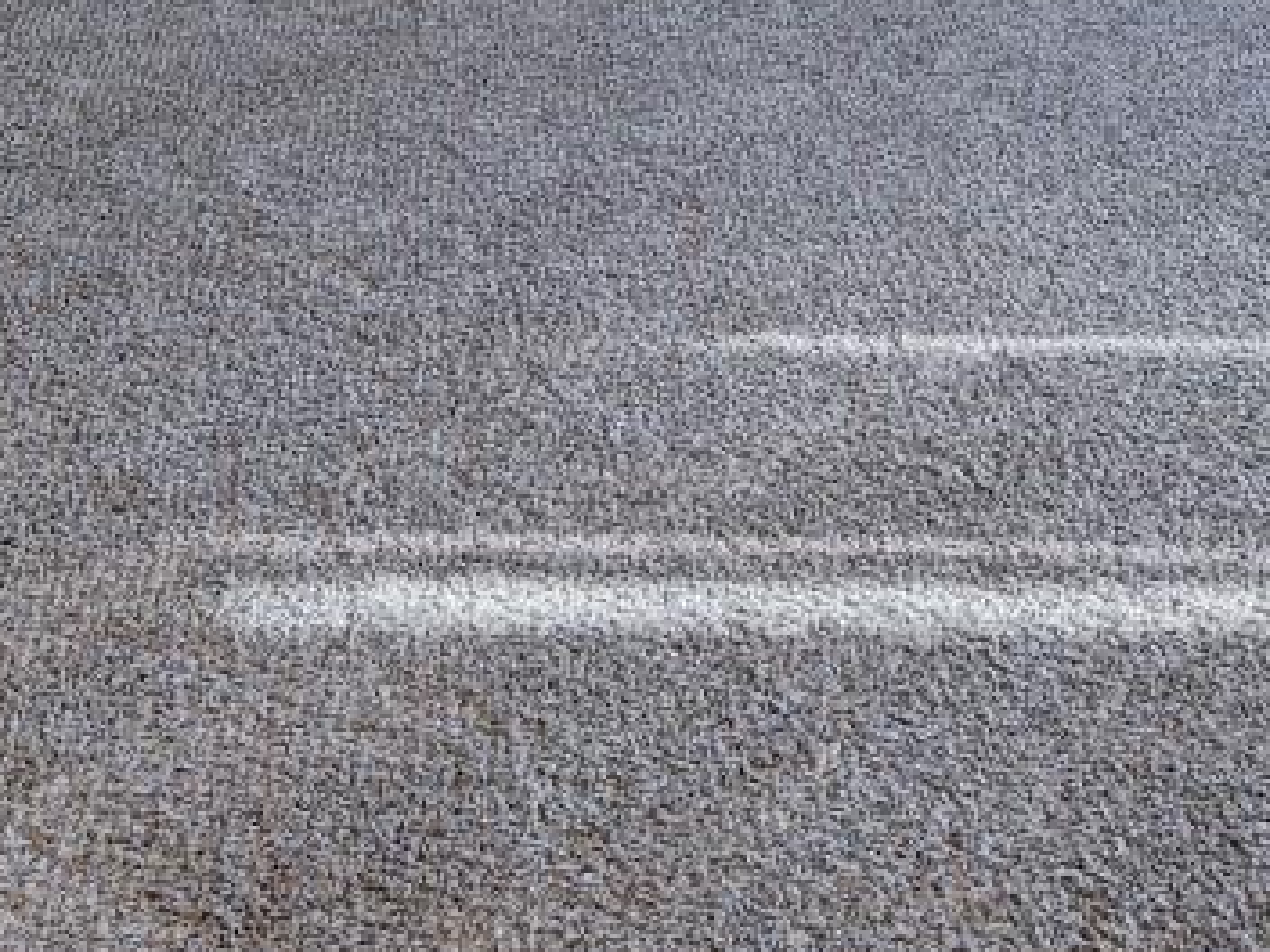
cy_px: -820
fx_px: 2648
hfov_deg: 27.0
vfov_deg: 16.6
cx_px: 606
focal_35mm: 72
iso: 400
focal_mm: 11
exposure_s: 1/25
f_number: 6.3
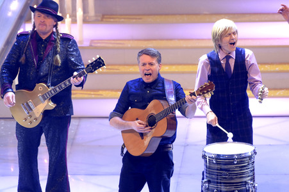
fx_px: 3530
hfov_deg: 4.7
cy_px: 96
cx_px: 144
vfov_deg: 3.1
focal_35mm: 440
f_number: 5.6
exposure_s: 1/500
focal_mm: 440
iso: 12800
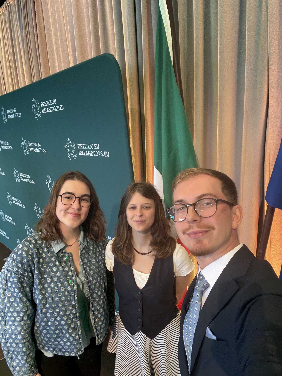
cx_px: 141
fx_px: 250
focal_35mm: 23
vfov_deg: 73.9
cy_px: 188
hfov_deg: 58.9
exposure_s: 1/50
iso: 100
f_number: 1.9
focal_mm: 2.69
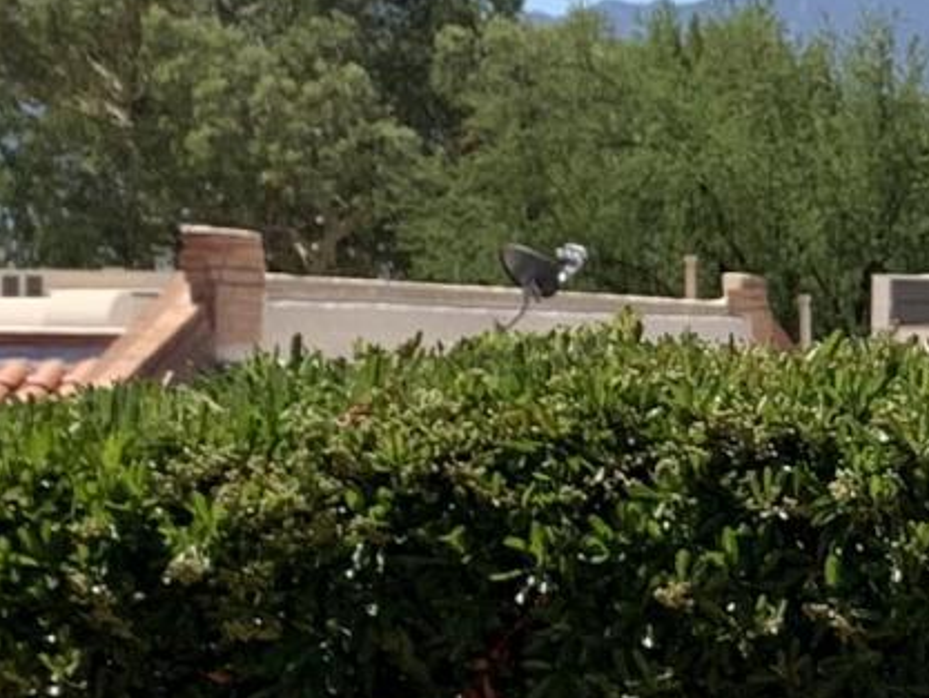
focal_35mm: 187
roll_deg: -0.5
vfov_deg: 7.9
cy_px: 486
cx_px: 1504
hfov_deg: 10.1
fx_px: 5020
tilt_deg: -0.4
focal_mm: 4.25
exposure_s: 1/2257
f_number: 1.8
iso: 25
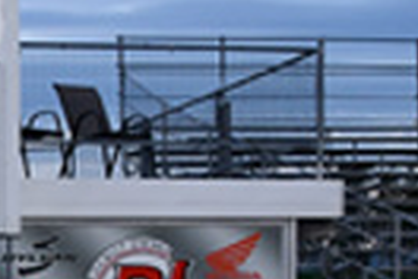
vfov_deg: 12.2
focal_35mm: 109
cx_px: -320
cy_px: 369
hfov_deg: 16.1
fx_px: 1266
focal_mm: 16
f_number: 5
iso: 640
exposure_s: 1/125
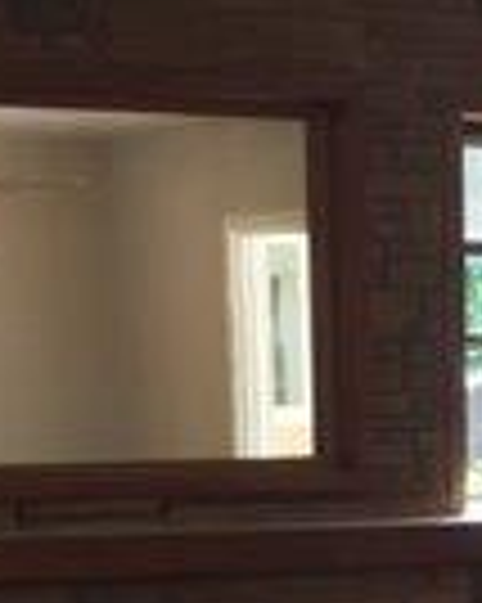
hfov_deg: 11.2
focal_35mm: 135
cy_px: 783
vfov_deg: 13.7
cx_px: 545
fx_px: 2410
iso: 40
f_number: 2.2
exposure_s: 1/60
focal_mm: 4.15
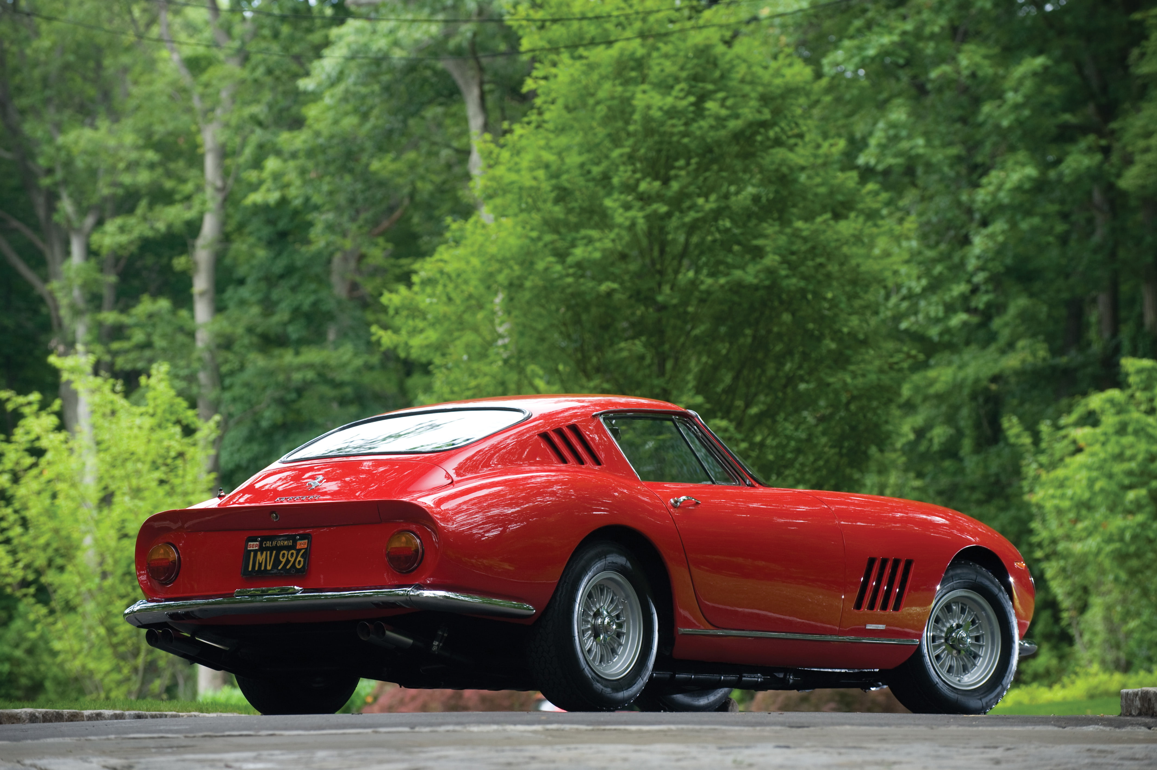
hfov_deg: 12.1
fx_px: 5460
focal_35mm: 170
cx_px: 578
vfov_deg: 8.1
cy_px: 385
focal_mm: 170
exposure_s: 1/80
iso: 400
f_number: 5.6
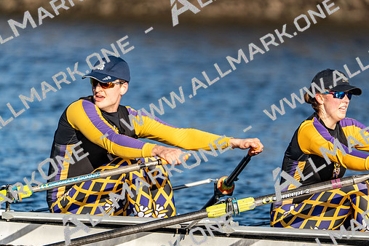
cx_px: 210
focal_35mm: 687
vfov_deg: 2.0
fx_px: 7041
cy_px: 133
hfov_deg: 3.0
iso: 400
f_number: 6.3
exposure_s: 1/2000
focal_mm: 600
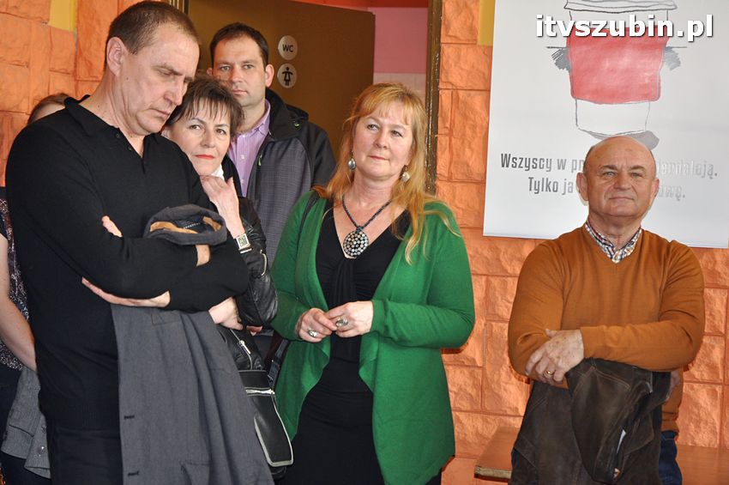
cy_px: 242
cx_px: 364
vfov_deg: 19.7
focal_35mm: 69
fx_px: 1396
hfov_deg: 29.3
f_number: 4.5
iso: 640
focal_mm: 46
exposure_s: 1/60
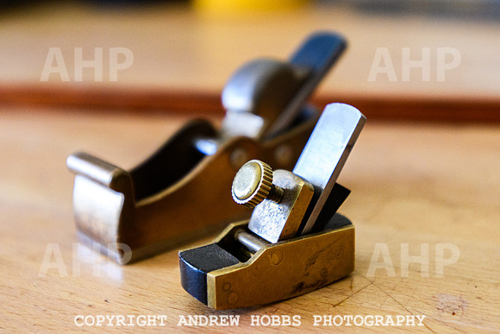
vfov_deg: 21.0
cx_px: 270
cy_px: 130
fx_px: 900
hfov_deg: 31.0
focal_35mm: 65
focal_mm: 35
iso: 800
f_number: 3.5
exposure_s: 1/160
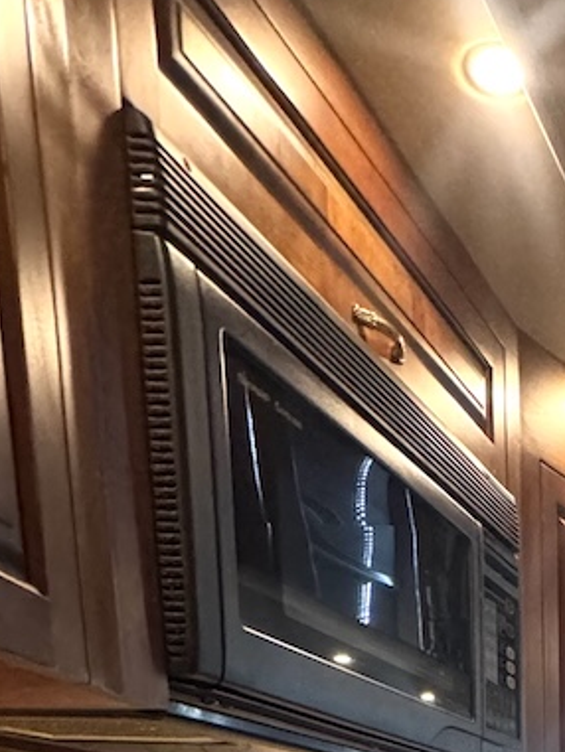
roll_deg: +0.7
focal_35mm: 49
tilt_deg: -11.8
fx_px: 1066
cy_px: 1096
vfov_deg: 27.9
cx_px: 788
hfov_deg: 24.7
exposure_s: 1/53
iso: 640
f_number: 2.2
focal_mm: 2.22
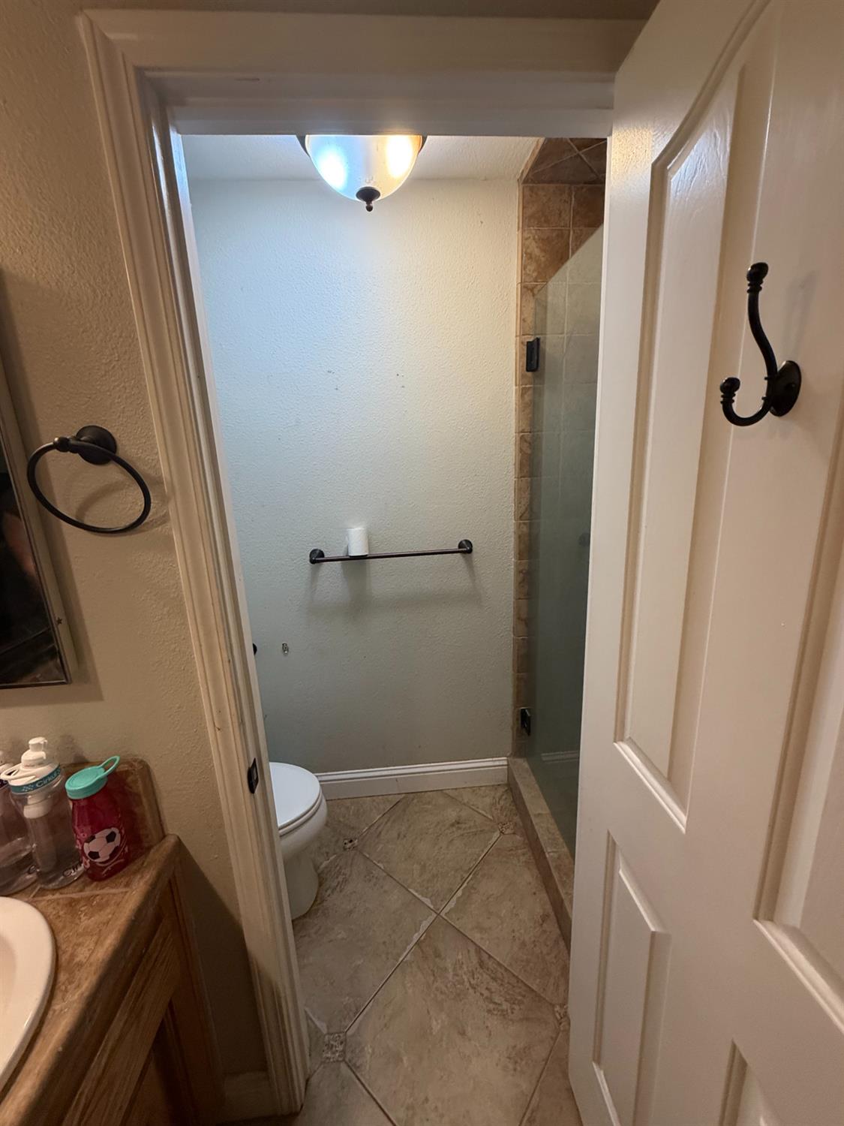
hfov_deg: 85.7
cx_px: 422
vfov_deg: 102.1
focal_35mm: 14
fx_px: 455
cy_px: 563
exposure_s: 1/60
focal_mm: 2.22
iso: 250
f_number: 2.2
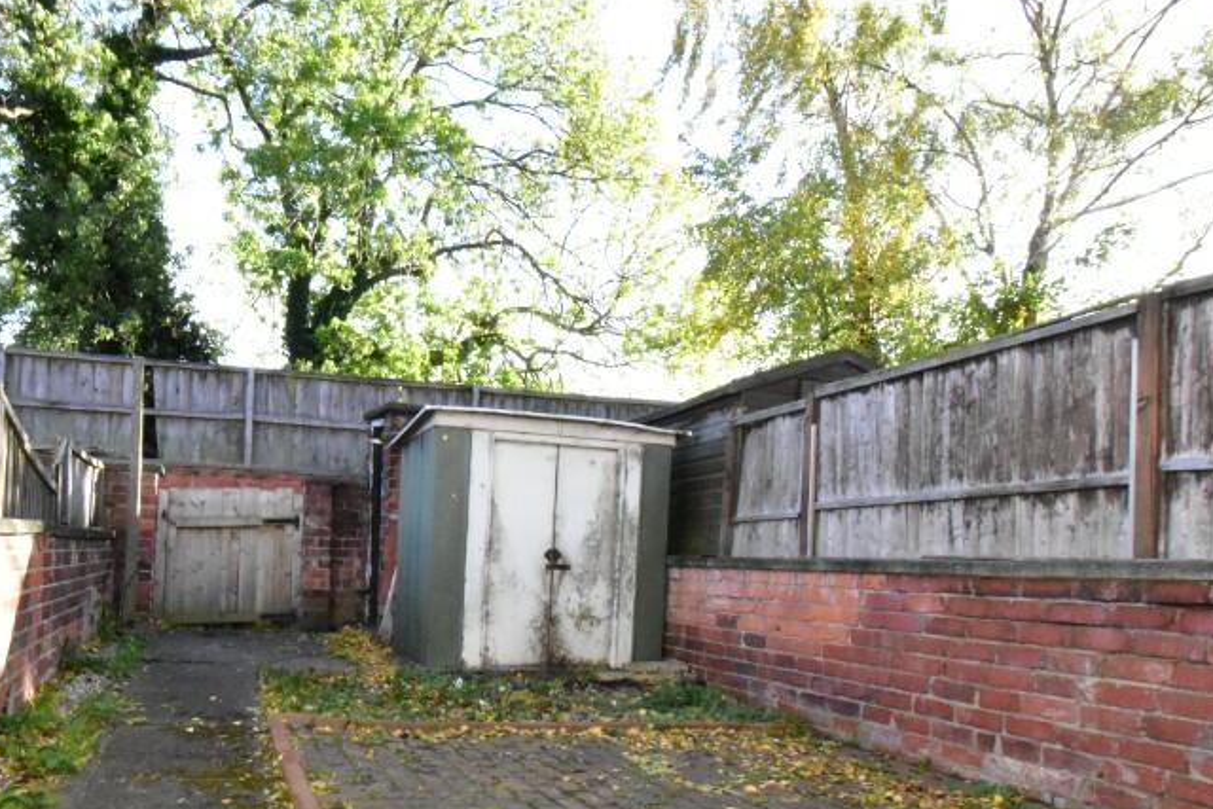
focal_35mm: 24
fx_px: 809
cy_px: 566
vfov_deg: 51.7
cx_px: 434
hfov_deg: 72.1
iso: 6400
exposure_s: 1/200
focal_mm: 10
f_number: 20
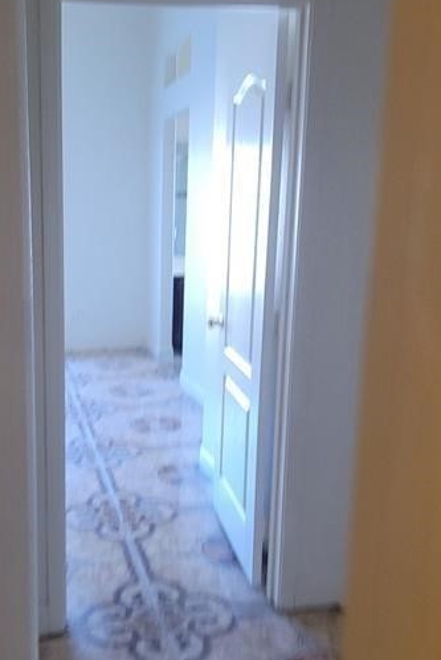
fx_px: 734
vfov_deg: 48.4
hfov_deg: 32.8
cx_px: 115
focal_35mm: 40
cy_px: 362
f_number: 1.8
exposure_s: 1/60
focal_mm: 7
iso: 250
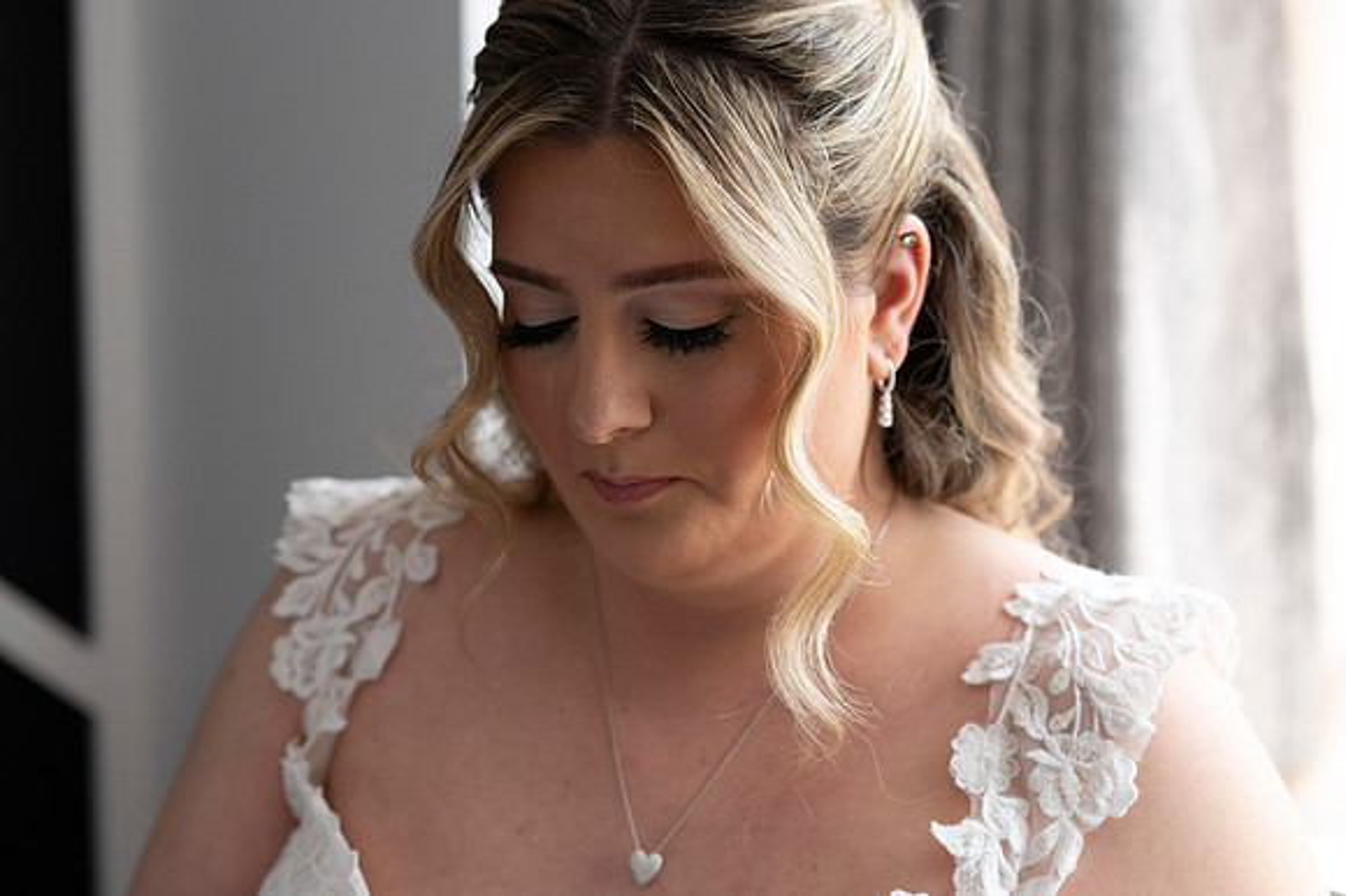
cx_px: 673
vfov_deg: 16.1
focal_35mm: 85
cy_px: 448
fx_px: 3176
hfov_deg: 23.9
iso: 1600
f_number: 4
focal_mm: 85
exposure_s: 1/640
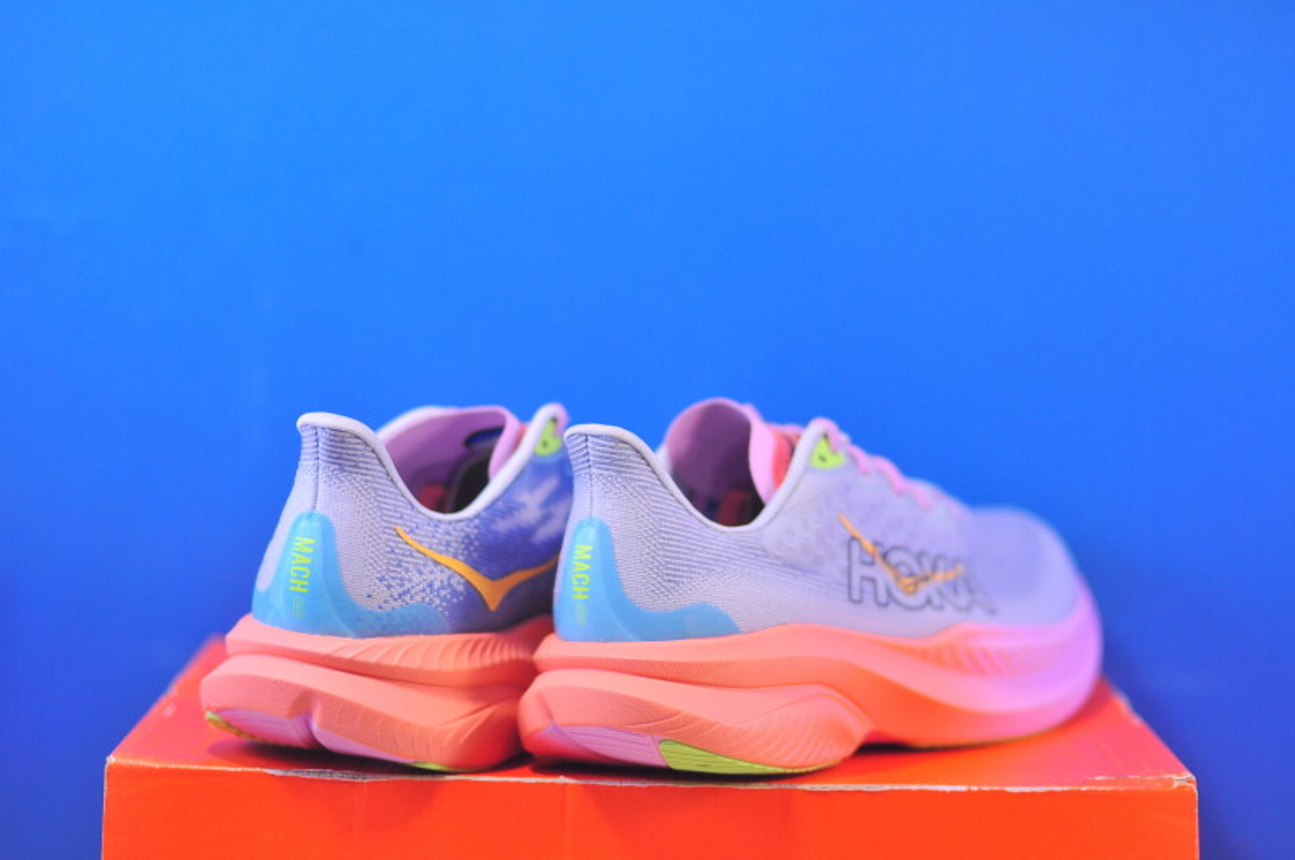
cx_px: 648
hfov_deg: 27.0
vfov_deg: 18.1
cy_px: 430
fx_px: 2694
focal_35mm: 75
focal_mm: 50
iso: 250
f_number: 2.2
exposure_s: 1/320
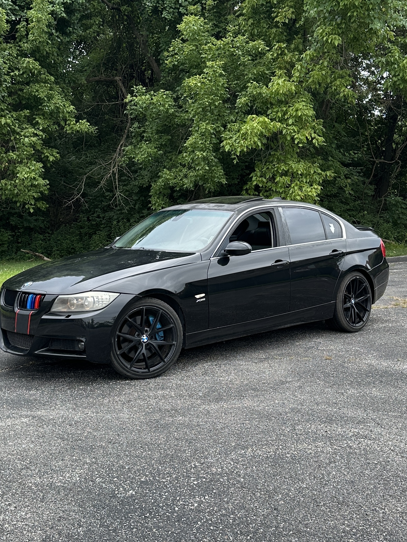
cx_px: 204
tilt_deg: -2.5
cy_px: 241
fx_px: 439
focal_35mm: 28
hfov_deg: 49.7
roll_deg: -1.3
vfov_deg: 63.3
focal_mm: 6.86
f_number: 1.78
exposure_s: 1/1095
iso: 80
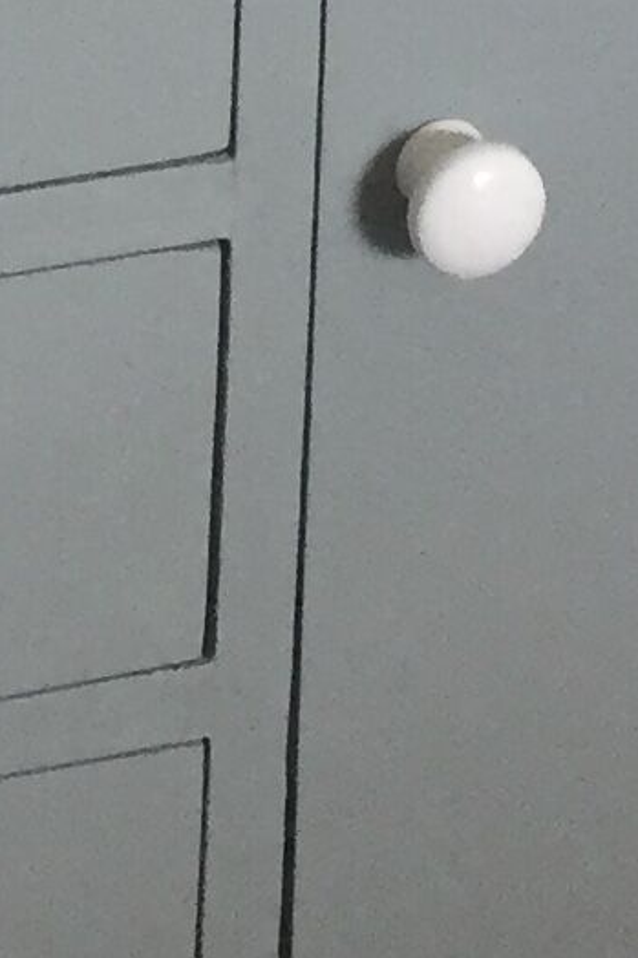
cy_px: -1232
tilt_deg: -19.7
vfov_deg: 9.8
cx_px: -238
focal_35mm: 188
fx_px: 5001
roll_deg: -2.0
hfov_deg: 7.2
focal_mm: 4.15
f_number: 2.2
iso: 125
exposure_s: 1/33
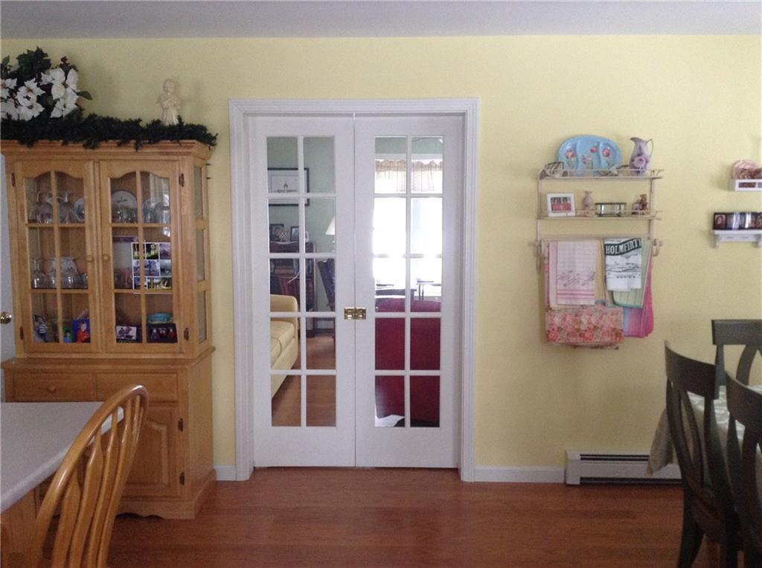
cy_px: 284
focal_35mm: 33
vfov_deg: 42.8
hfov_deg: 55.4
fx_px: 725
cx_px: 381
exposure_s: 1/24
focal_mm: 3.3
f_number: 2.4
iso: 160
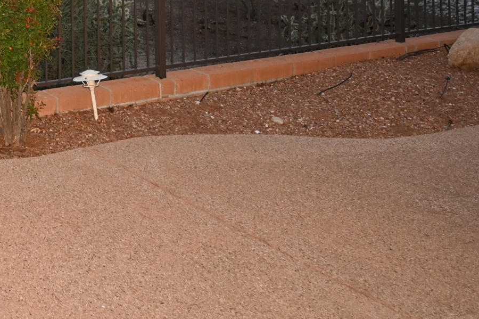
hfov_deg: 28.1
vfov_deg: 19.0
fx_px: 820
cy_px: -178
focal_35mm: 62
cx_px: -108
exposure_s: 1/80
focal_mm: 18.5
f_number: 4.5
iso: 200
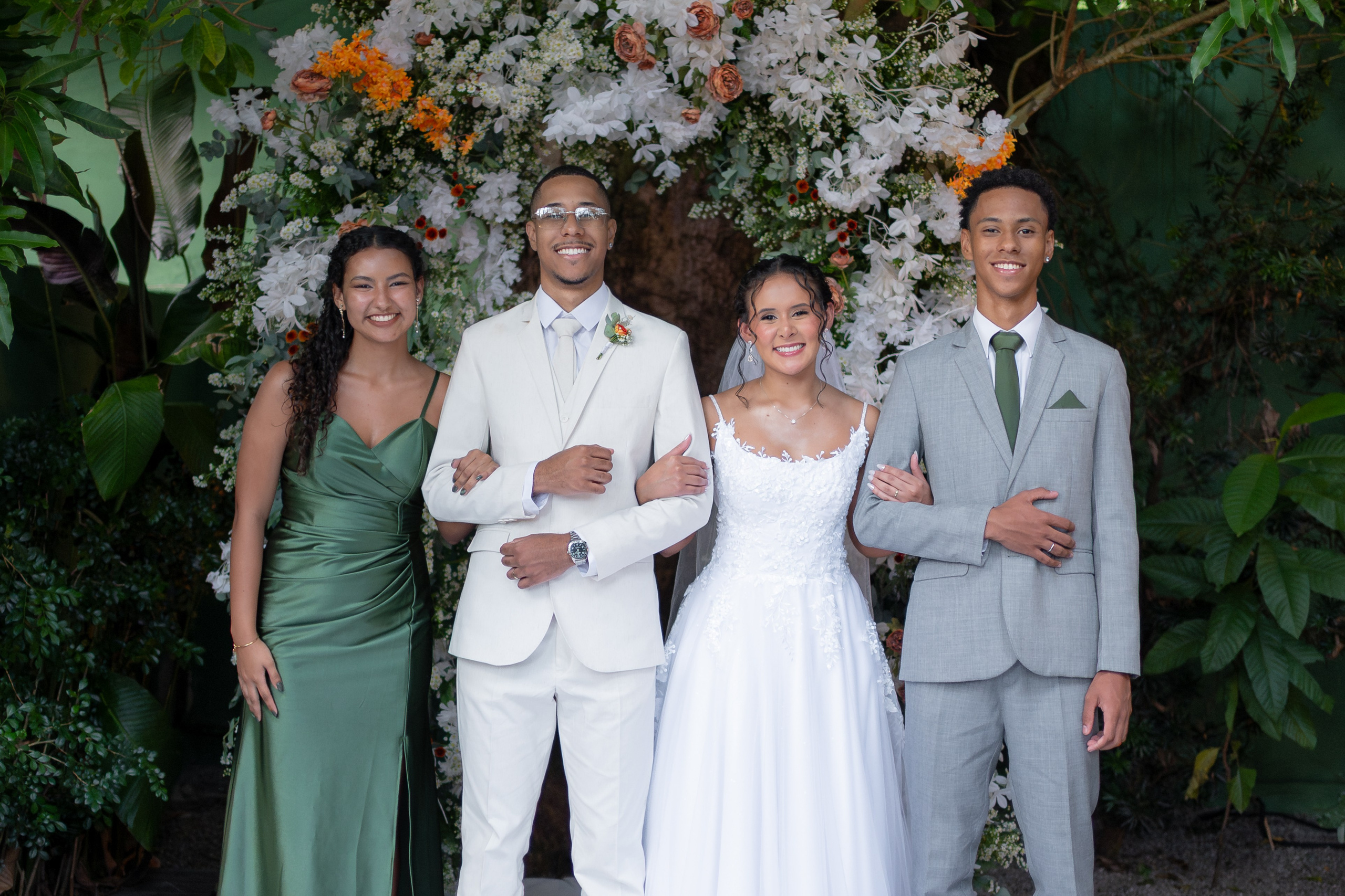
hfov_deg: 37.0
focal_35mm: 54
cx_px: 653
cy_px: 448
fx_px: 2009
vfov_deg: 25.2
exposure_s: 1/400
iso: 1000
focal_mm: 35
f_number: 1.4
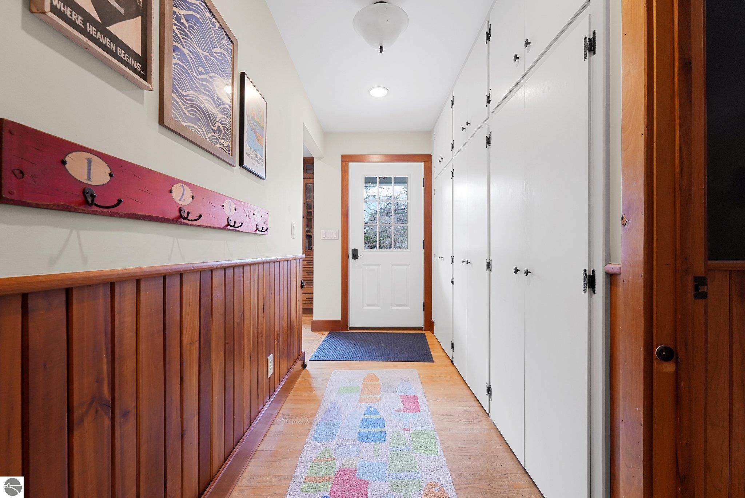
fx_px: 290
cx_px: 372
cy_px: 249
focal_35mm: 14
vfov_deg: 81.3
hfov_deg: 104.2
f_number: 10
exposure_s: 1/13
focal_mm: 14
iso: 2000
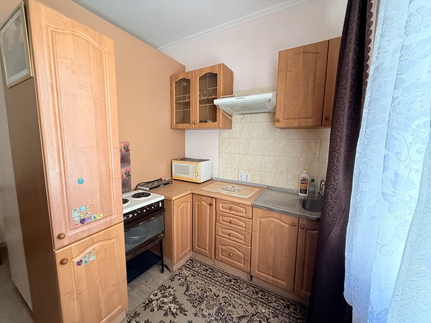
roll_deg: -1.2
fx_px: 174
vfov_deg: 85.7
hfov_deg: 102.1
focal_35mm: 14
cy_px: 162
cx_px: 216
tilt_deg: -7.4
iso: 400
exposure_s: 1/85
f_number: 2.2
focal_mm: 2.22
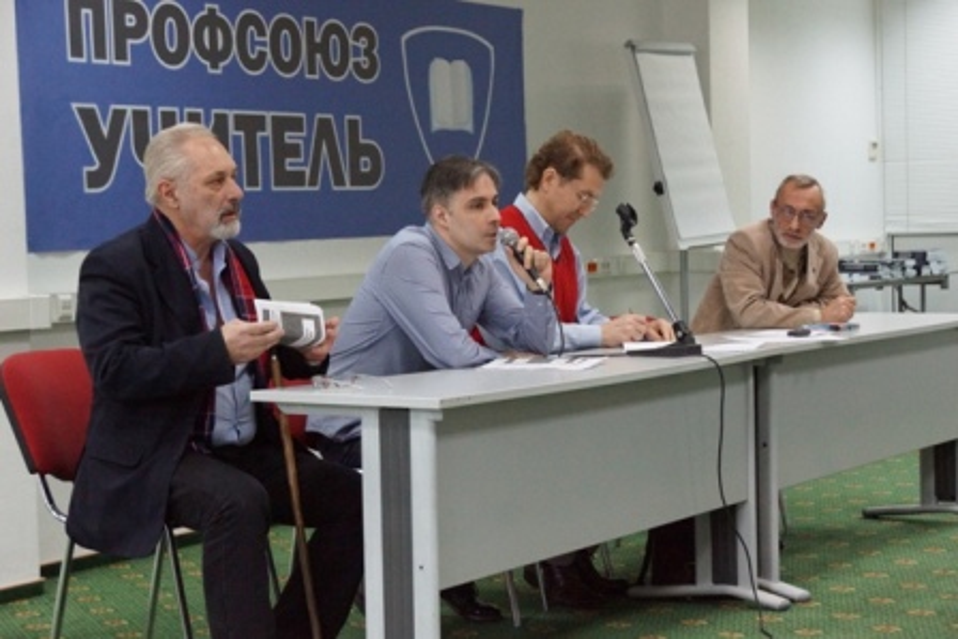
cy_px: 320
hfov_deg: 27.0
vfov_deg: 18.2
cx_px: 479
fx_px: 1996
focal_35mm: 75
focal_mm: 50
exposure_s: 1/125
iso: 2500
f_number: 5.6
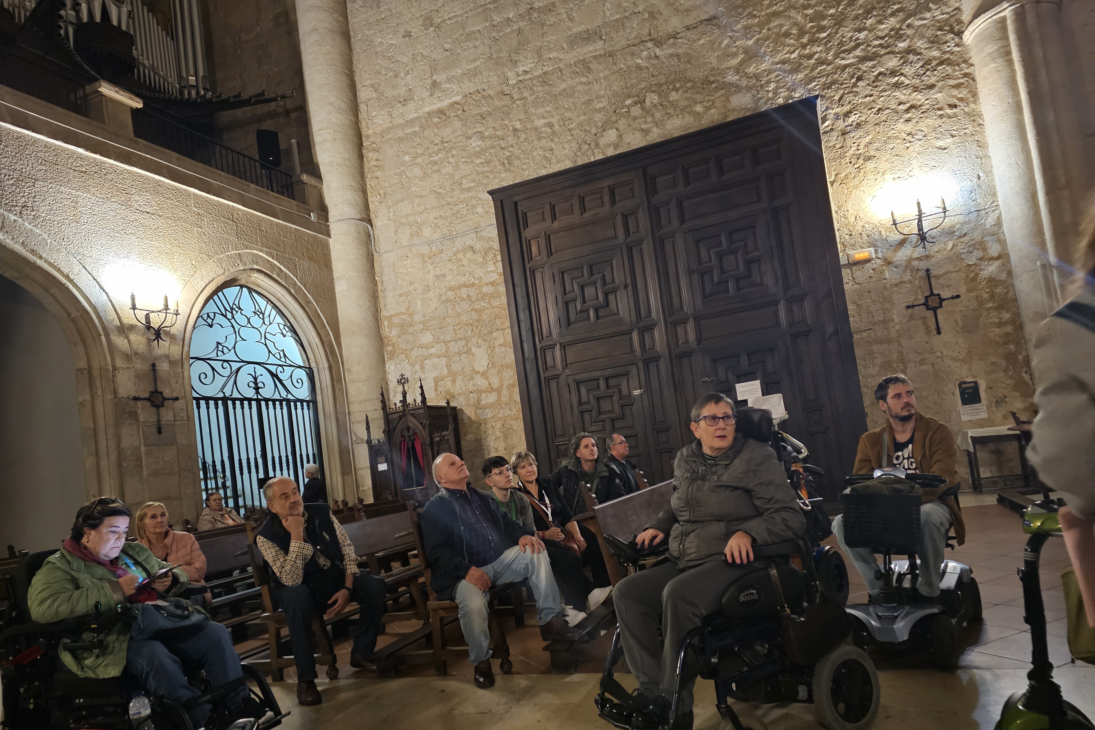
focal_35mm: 24
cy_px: 395
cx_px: 546
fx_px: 730
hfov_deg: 73.7
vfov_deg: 53.1
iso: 1000
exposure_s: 1/25
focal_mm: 6.3
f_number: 1.7
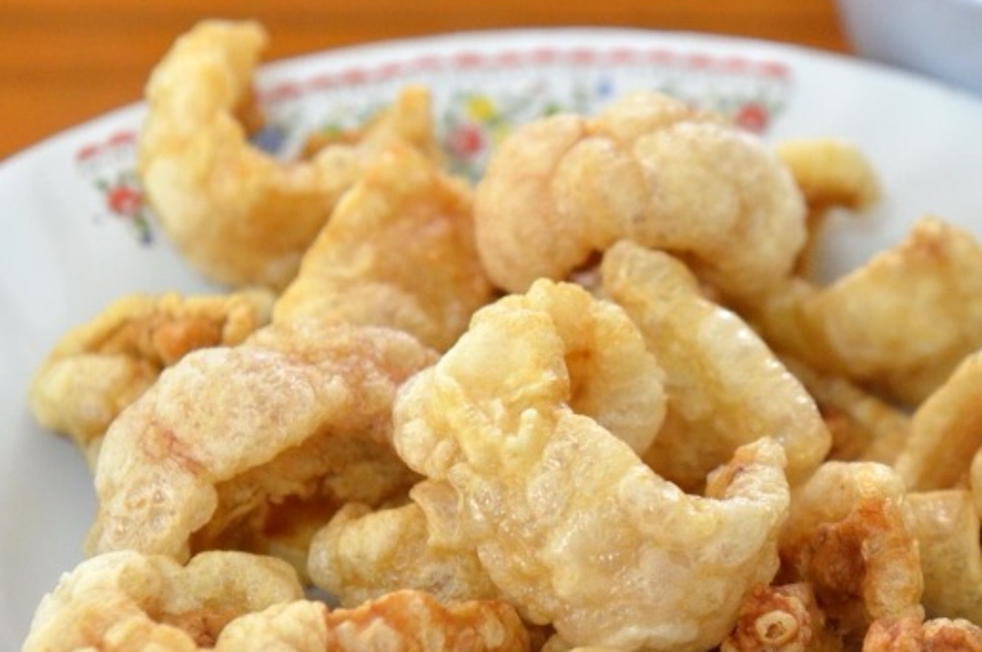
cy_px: 384
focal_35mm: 116
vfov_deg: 11.8
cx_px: 756
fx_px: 3159
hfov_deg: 17.5
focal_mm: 50
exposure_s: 1/60
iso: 3200
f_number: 4.5
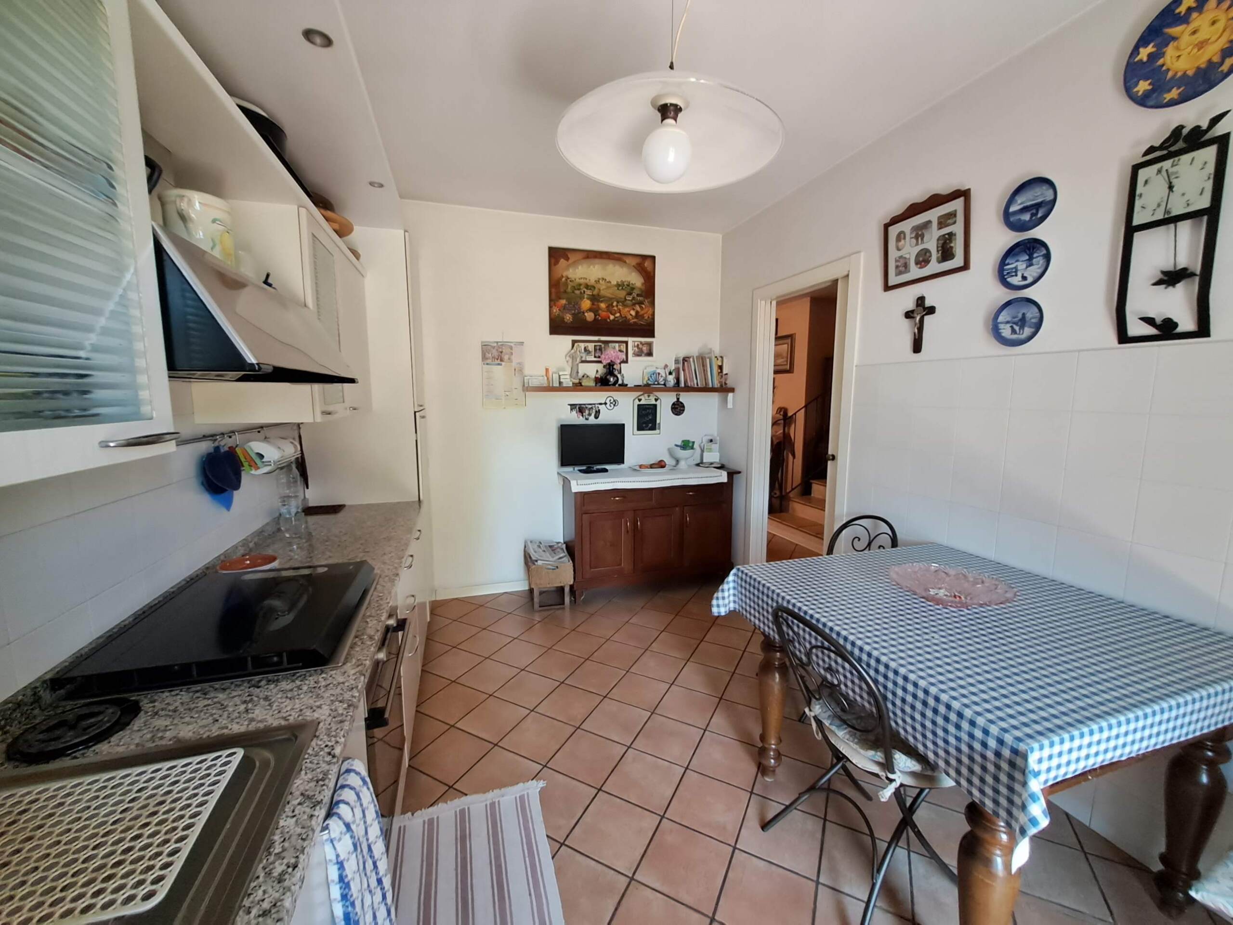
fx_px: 463
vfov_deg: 89.9
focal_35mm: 13
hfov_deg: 106.2
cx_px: 616
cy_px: 462
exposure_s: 1/25
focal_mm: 1.13
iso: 250
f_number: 2.2
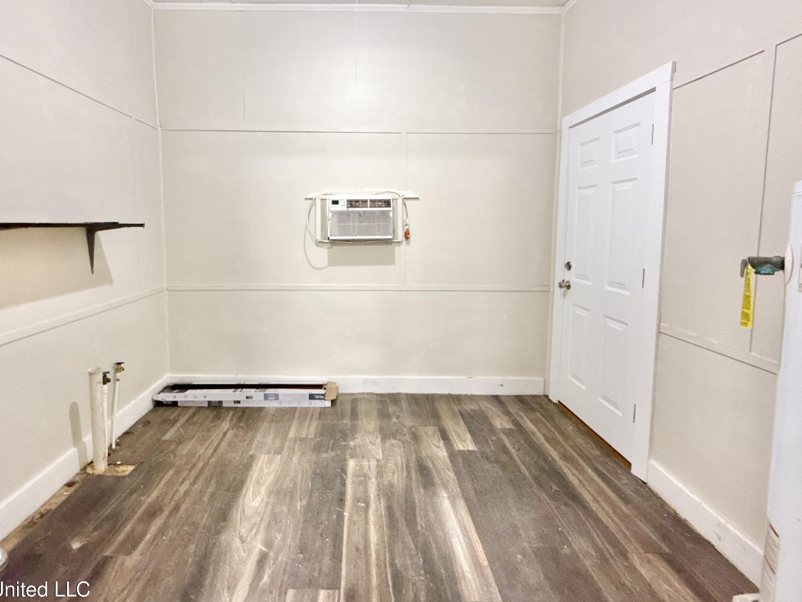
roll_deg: -0.1
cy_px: 257
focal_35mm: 17
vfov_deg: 74.3
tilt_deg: -4.3
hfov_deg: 90.7
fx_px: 394
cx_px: 361
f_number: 2.2
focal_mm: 2.22
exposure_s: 1/60
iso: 640
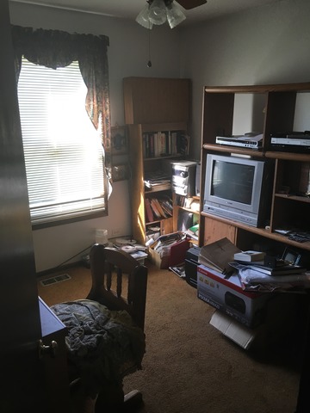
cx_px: 155
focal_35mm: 29
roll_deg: -0.9
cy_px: 206
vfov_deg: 61.7
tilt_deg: -15.0
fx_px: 346
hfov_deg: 48.2
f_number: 2.2
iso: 40
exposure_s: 1/30
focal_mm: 4.15
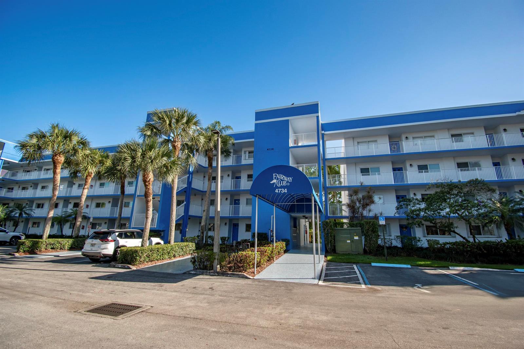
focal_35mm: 15
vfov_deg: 77.3
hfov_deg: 100.4
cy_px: 174
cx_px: 262
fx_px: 218
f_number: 5.6
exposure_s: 1/1250
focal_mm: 10
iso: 400
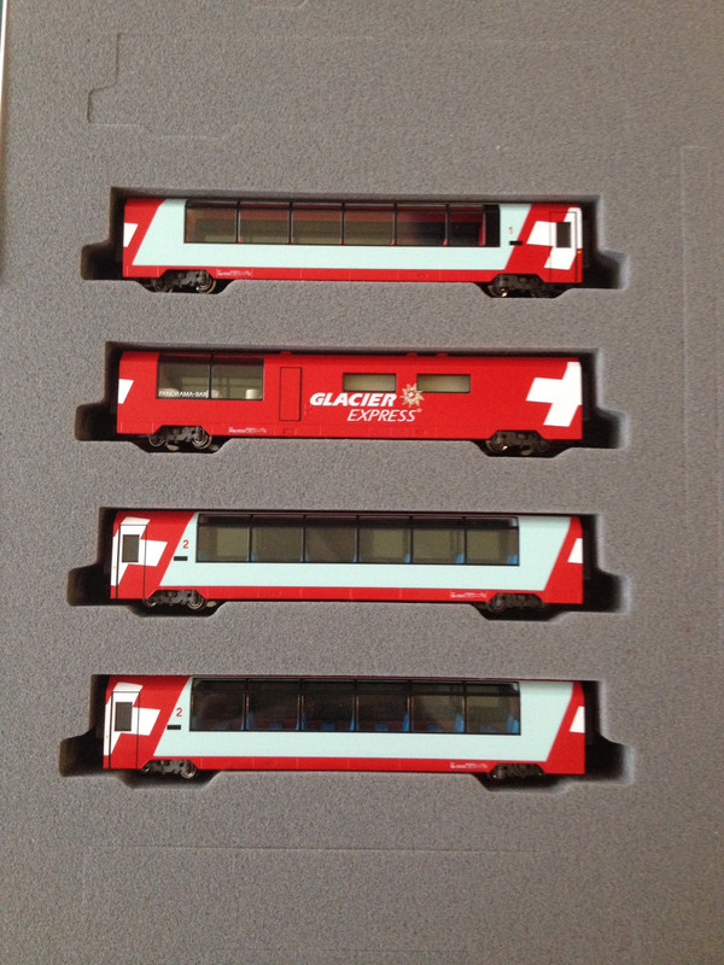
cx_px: 362
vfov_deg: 52.6
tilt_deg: -83.3
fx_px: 976
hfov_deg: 40.7
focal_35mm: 35
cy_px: 482
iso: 250
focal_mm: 4.28
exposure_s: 1/20
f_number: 2.4
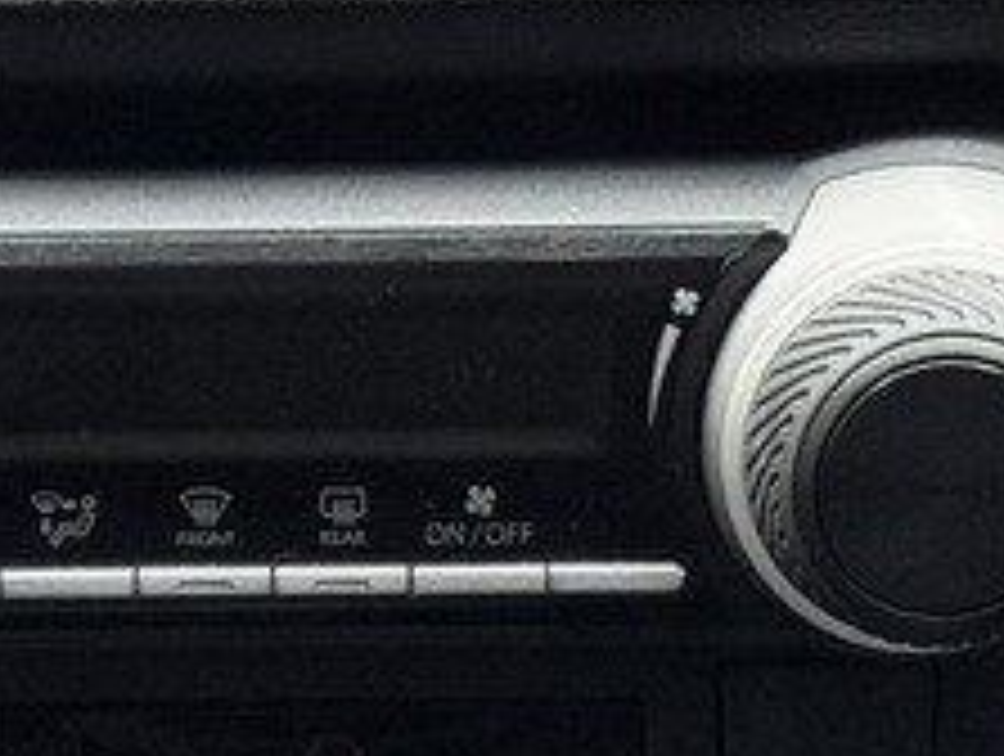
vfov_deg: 6.6
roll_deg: +1.3
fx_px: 6391
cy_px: 1354
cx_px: 122
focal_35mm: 220
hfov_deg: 9.0
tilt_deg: -32.1
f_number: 1.78
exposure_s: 1/32
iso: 500
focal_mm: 6.76
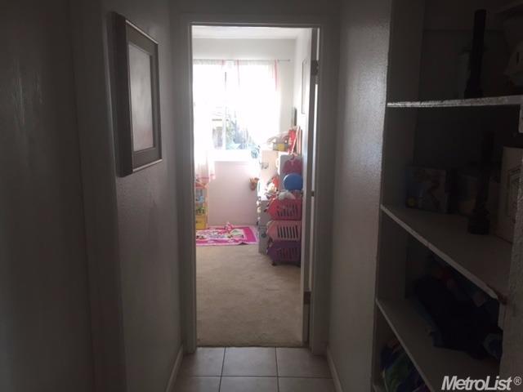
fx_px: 438
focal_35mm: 29
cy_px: 196
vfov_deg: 48.2
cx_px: 262
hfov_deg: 61.7
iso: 32
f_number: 2.2
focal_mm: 4.15
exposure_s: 1/30
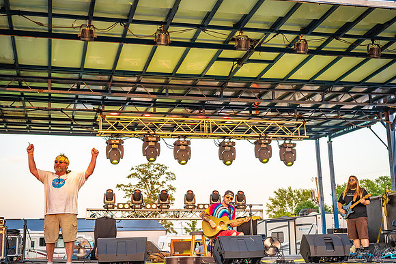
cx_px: 198
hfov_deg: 39.6
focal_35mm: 50
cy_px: 132
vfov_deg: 27.0
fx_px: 550
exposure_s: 1/250
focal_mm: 50
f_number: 4
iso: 500
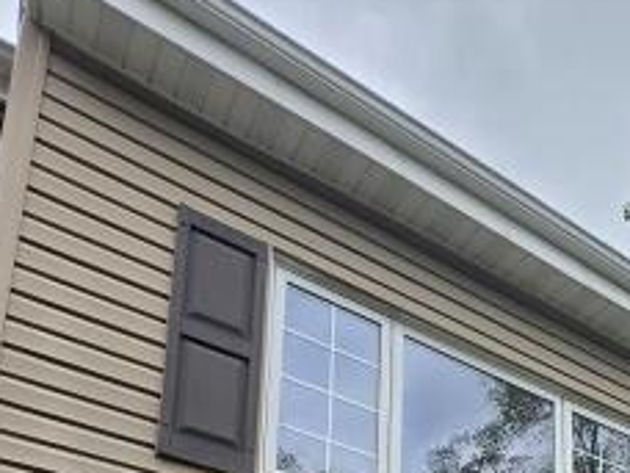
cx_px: 586
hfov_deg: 41.5
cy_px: 727
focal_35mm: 41
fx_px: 746
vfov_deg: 25.4
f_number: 2.2
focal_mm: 1.7
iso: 25
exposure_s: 1/169
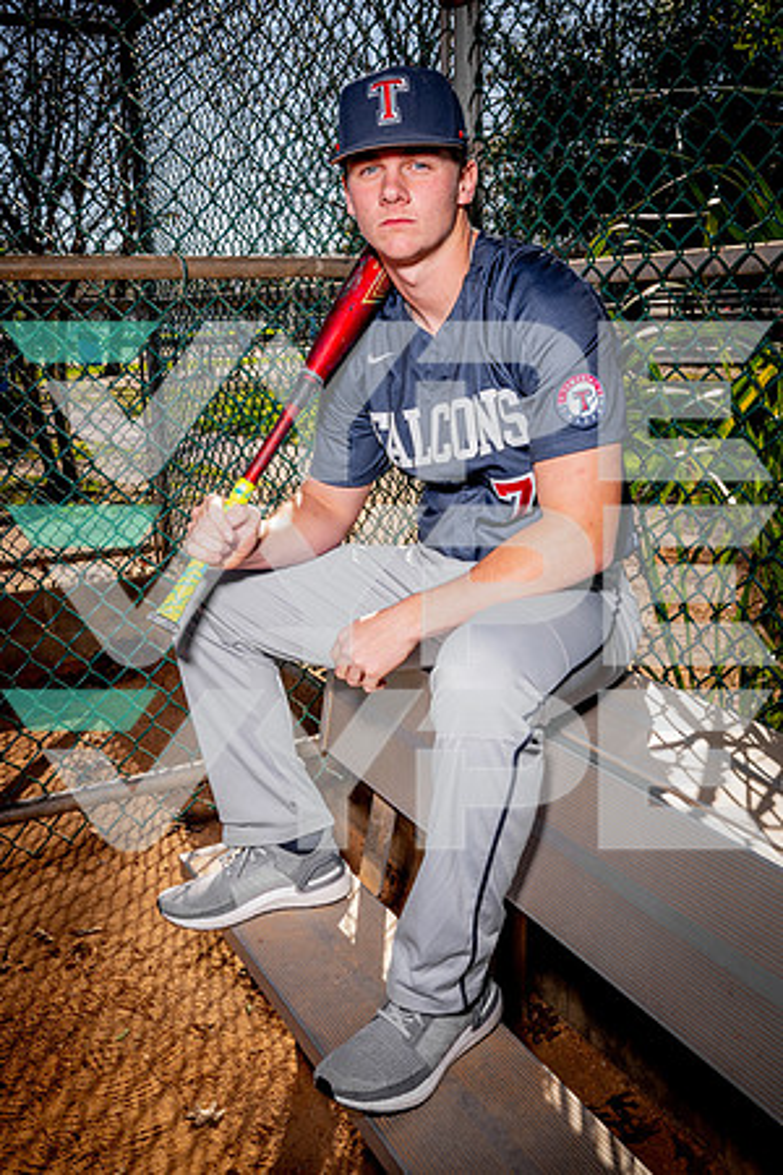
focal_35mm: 33
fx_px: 1077
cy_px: 588
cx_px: 392
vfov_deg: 57.2
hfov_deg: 40.0
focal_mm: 33
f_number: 13
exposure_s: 1/125
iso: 200
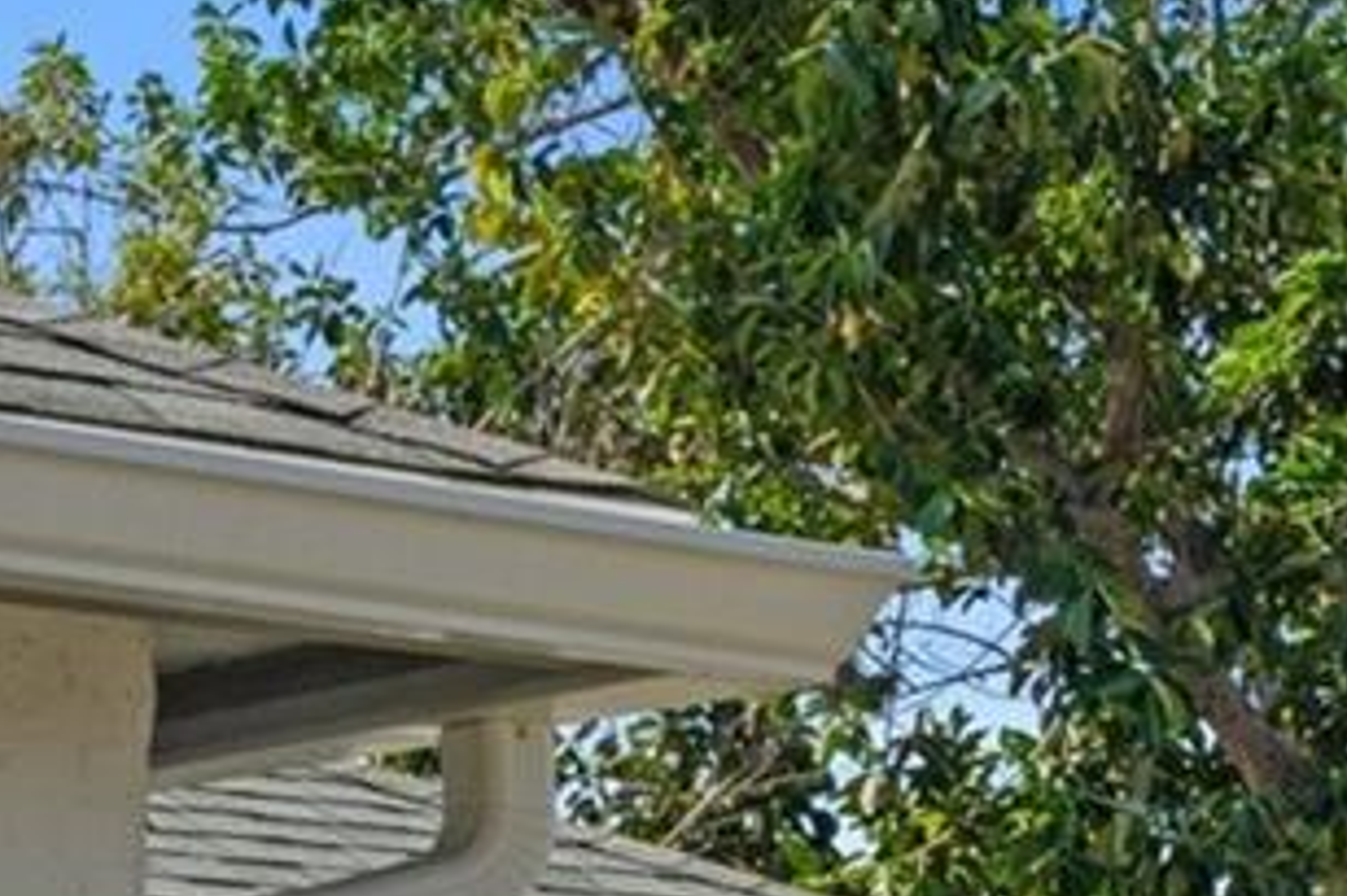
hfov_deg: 11.0
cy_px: 1604
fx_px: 6089
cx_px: 3066
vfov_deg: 8.1
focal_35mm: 163
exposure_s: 1/100
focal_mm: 20.9
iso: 100
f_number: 8
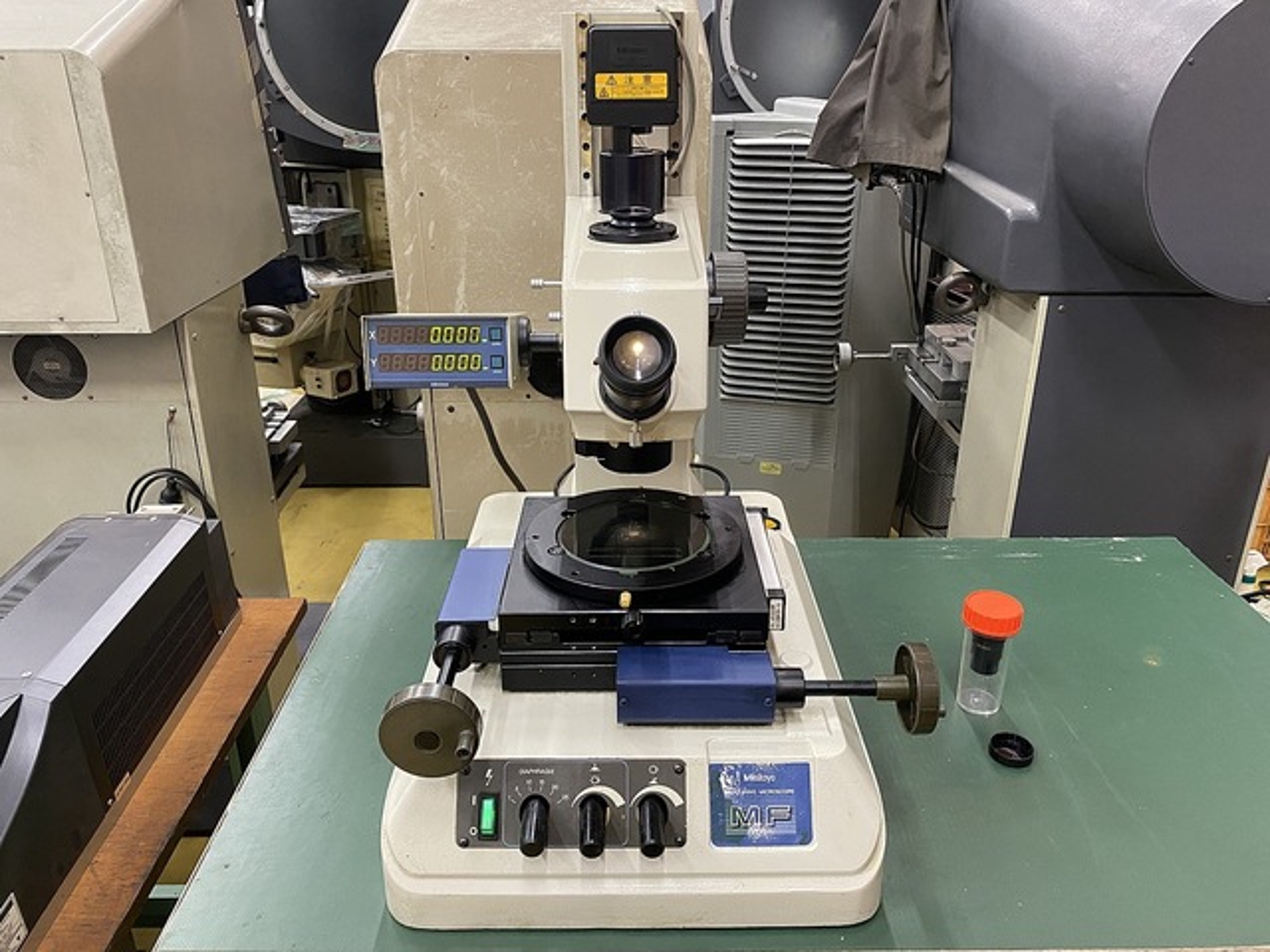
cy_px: 476
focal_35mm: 26
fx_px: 954
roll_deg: -0.2
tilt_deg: -23.3
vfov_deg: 53.1
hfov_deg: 67.3
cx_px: 635
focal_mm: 4.25
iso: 320
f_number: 1.8
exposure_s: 1/50
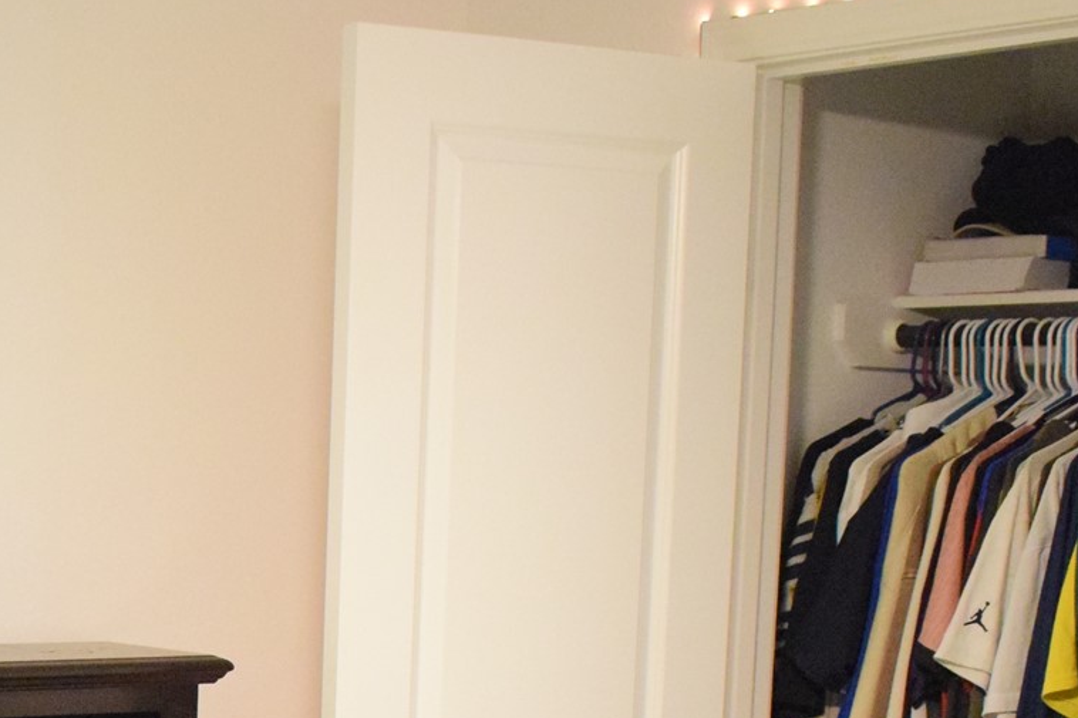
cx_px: 36
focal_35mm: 86
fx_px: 2574
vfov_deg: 15.4
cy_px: 835
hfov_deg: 22.8
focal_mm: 20
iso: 5000
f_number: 3.5
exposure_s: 1/60
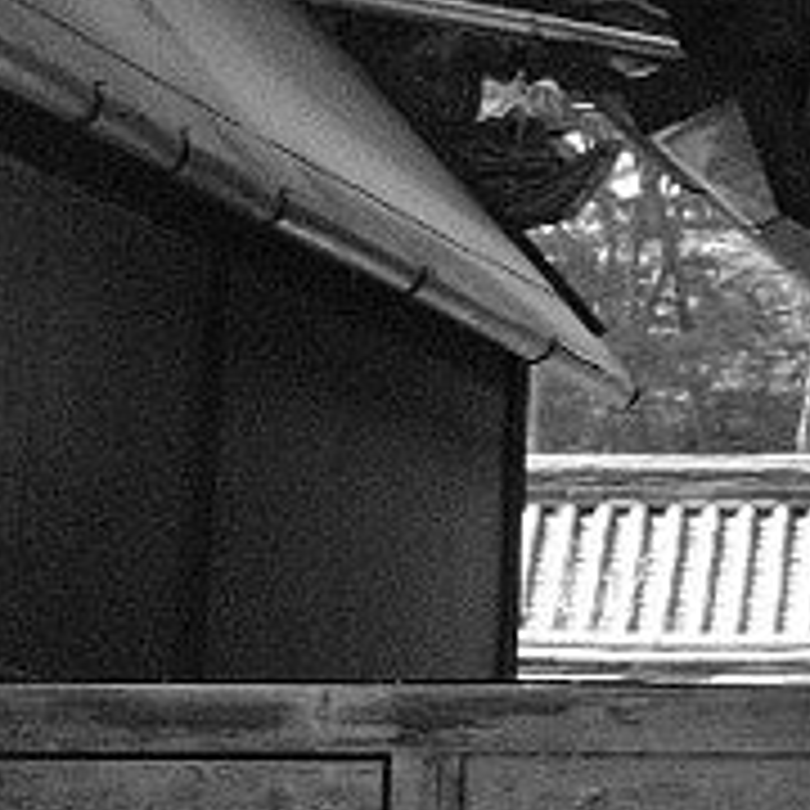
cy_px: -216
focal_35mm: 264
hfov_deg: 6.2
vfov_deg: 6.6
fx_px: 6989
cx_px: 2216
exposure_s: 1/50
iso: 100
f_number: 7.1
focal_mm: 23
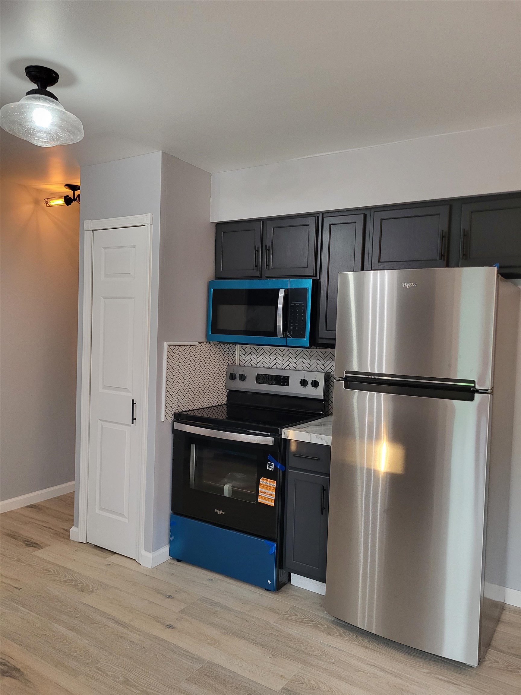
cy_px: 348
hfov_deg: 53.1
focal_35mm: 26
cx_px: 260
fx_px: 522
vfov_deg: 67.3
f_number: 1.8
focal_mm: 5.4
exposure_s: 1/120
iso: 320
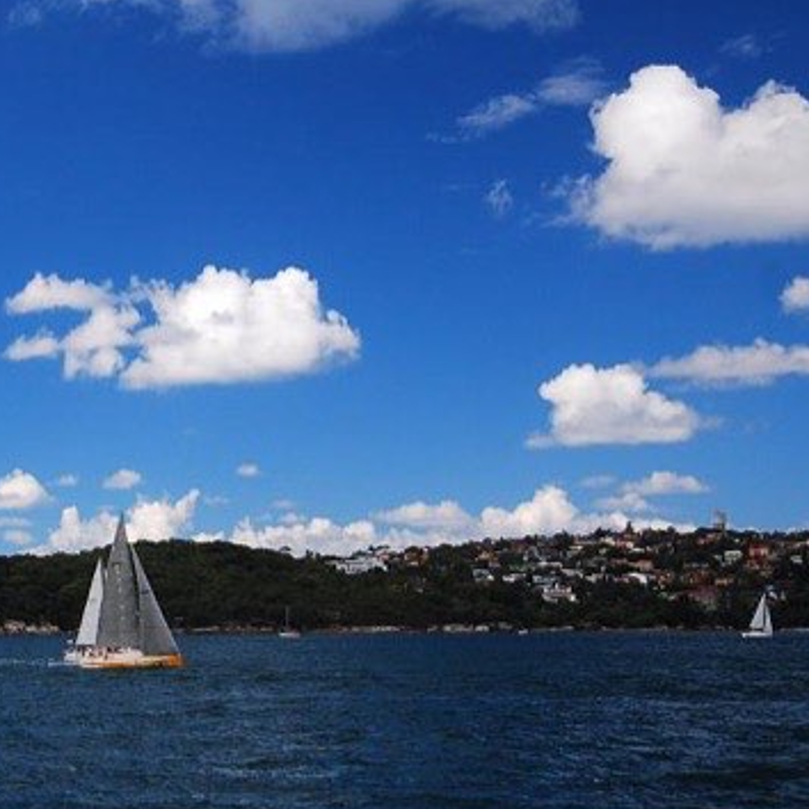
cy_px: 321
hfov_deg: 22.2
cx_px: -151
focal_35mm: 72
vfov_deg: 23.9
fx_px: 1904
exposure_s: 1/200
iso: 200
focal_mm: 20
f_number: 7.1
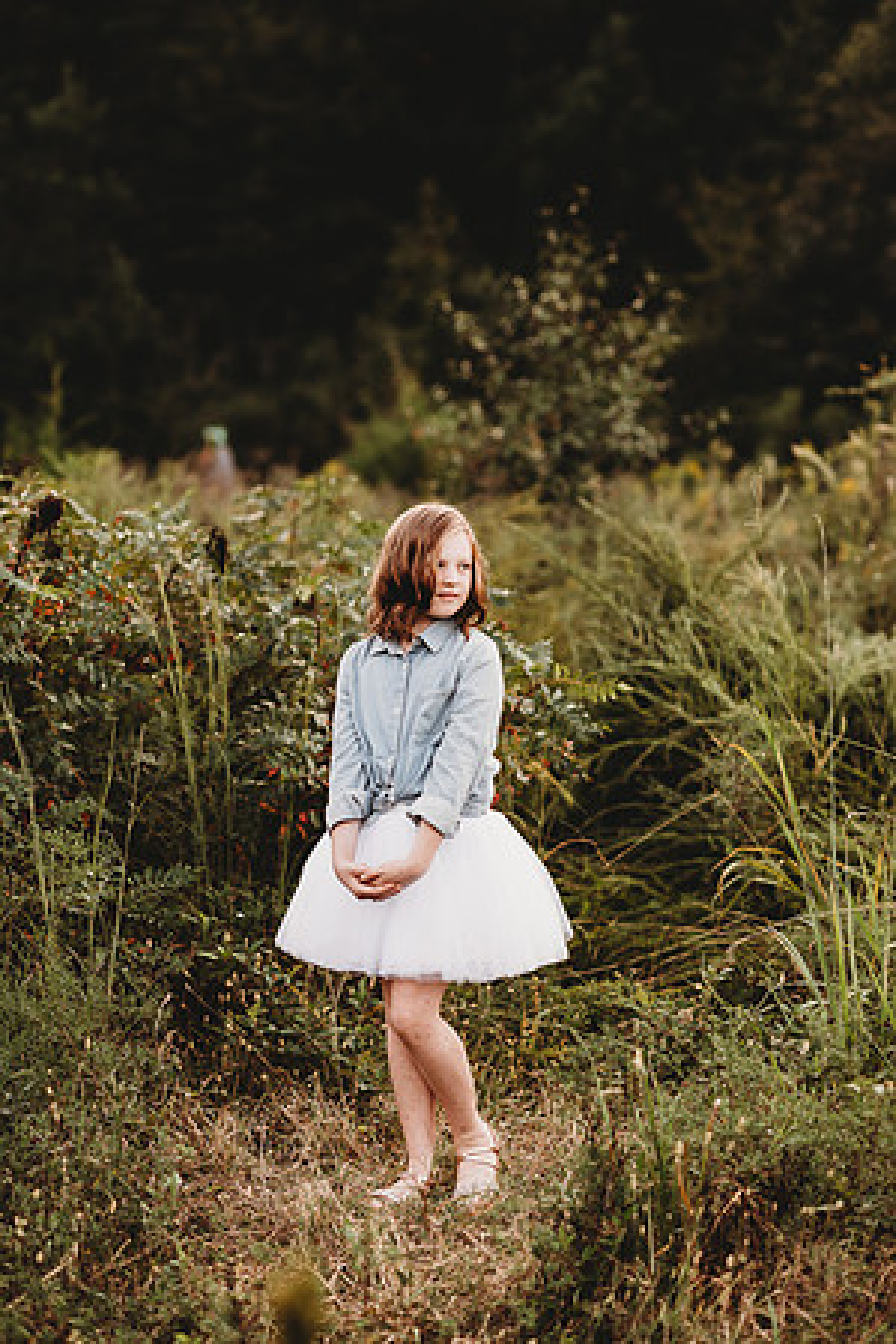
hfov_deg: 16.1
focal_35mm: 85
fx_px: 3173
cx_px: 448
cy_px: 672
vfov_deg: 23.9
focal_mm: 85
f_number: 2.2
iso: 125
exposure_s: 1/200
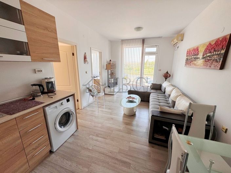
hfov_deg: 102.1
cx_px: 116
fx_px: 93
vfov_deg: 85.6
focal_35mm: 14
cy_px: 86
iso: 40
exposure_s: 1/99
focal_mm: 2.22
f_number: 2.2
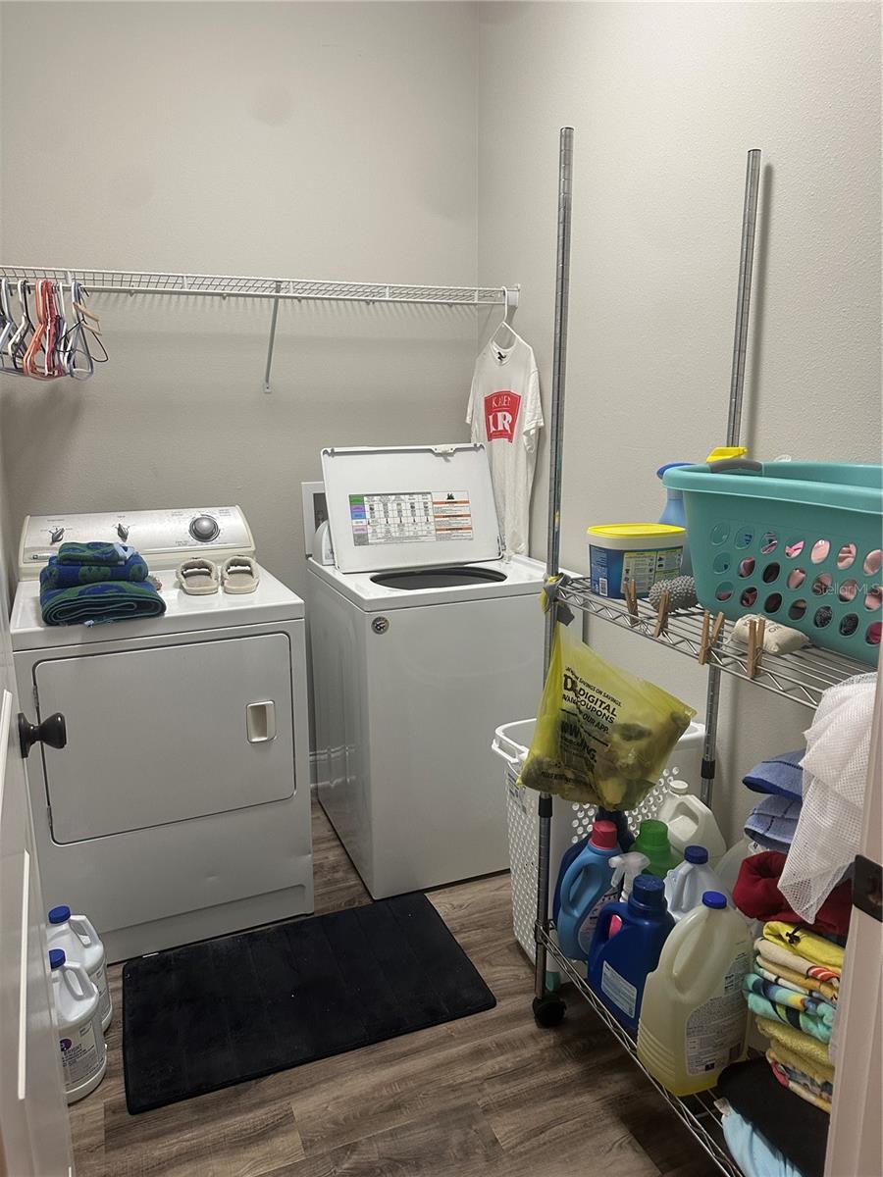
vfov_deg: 71.6
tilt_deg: -10.5
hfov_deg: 56.8
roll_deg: -0.8
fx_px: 816
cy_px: 588
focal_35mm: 24
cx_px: 442
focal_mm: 6.86
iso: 200
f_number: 1.78
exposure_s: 1/120
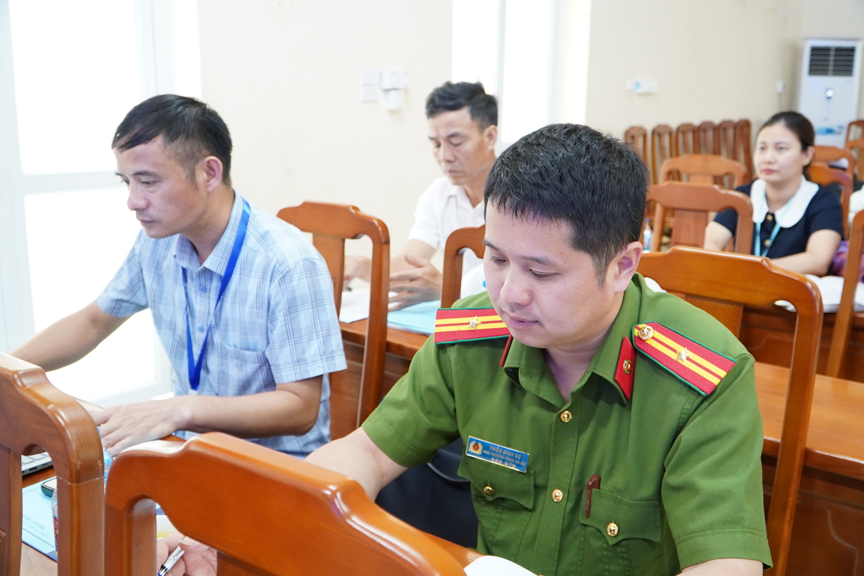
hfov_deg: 55.8
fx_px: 816
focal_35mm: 34
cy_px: 288
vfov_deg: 38.9
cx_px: 432
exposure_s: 1/40
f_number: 4
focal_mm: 23
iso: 1600
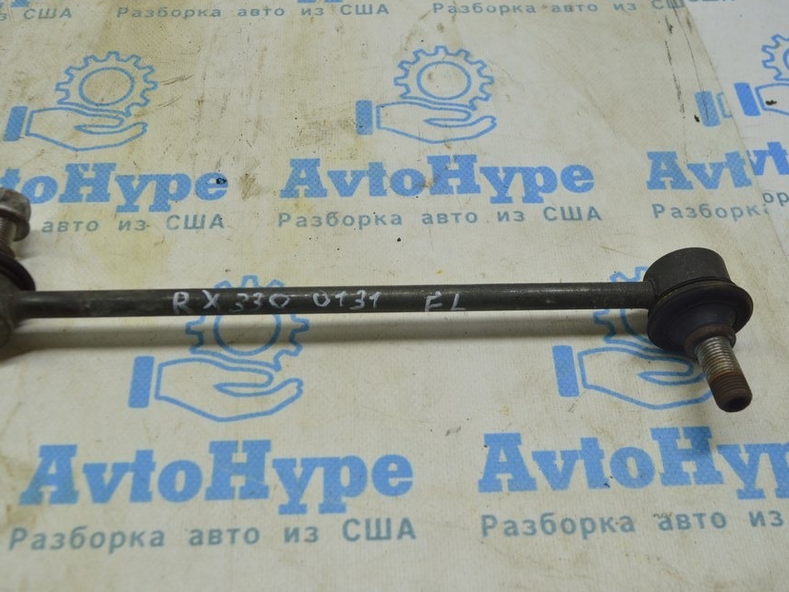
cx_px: 368
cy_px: 290
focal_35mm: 38
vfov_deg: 37.7
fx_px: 866
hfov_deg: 48.9
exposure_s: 1/40
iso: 400
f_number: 5.6
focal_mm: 22
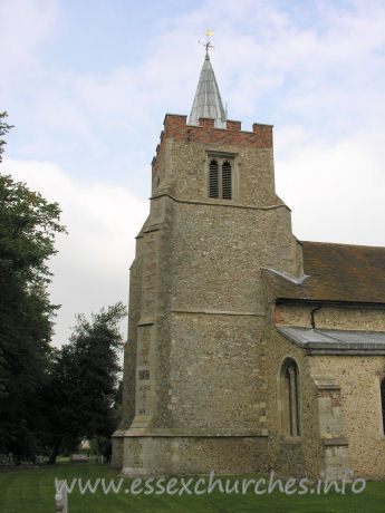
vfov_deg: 50.1
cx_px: 192
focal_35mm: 37
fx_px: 549
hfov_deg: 38.7
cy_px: 256
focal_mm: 9.5
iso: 50
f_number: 6.3
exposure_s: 1/169
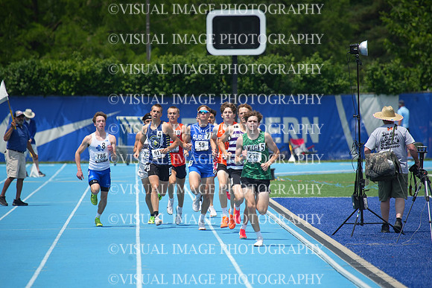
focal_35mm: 400
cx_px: 216
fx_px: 4801
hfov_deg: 5.2
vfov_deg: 3.4
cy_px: 144
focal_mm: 400
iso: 400
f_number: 5.6
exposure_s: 1/2000
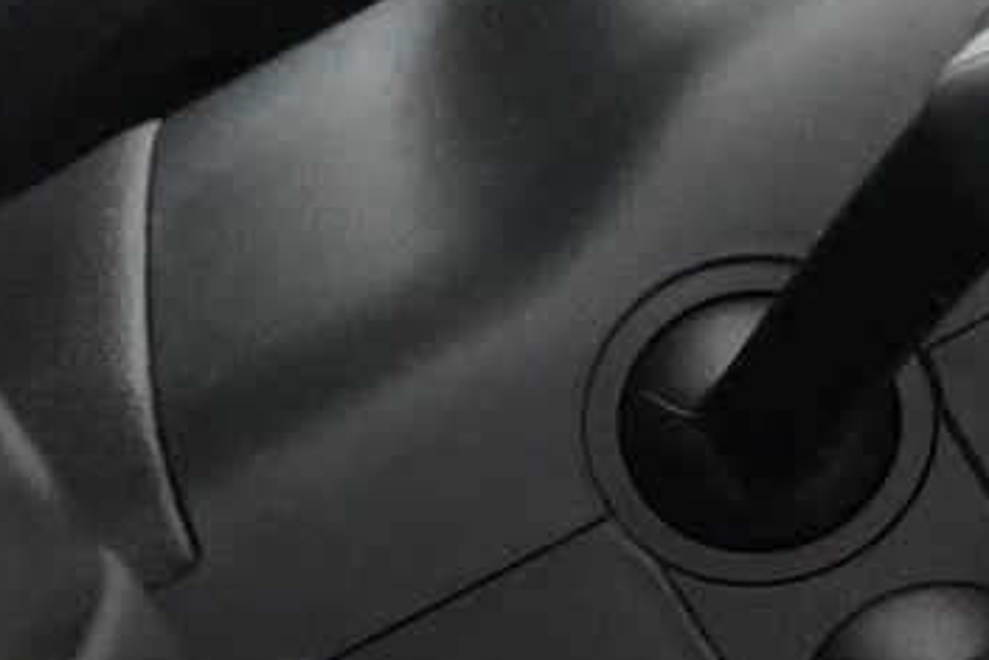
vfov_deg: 6.7
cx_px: 3004
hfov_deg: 8.4
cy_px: 77
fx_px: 5661
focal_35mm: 206
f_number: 3.5
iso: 10000
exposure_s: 1/160
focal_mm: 29
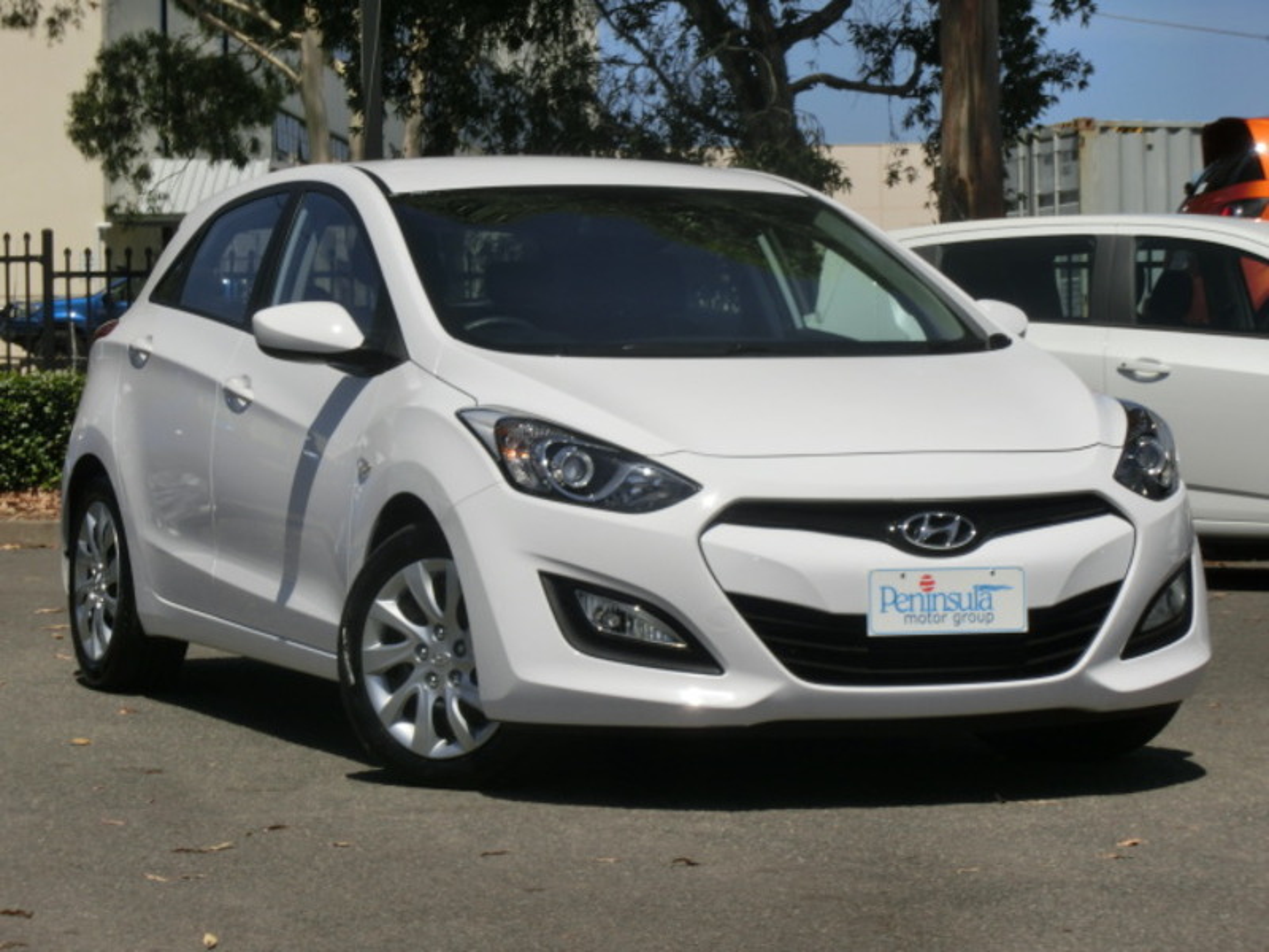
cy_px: 476
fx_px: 4509
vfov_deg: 12.0
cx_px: 634
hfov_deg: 16.0
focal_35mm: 123
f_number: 13.9
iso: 80
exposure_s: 1/200
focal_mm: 22
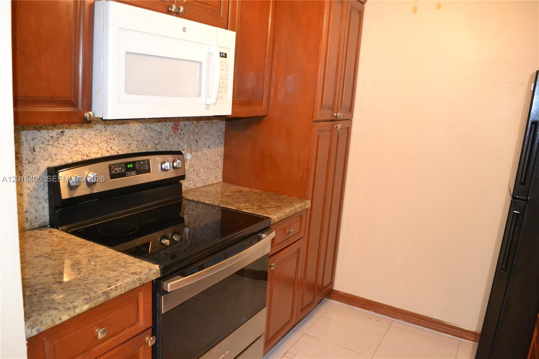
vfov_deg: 47.9
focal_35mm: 27
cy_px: 180
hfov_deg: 67.4
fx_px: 404
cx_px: 270
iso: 2800
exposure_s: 1/60
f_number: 3.5
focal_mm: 18
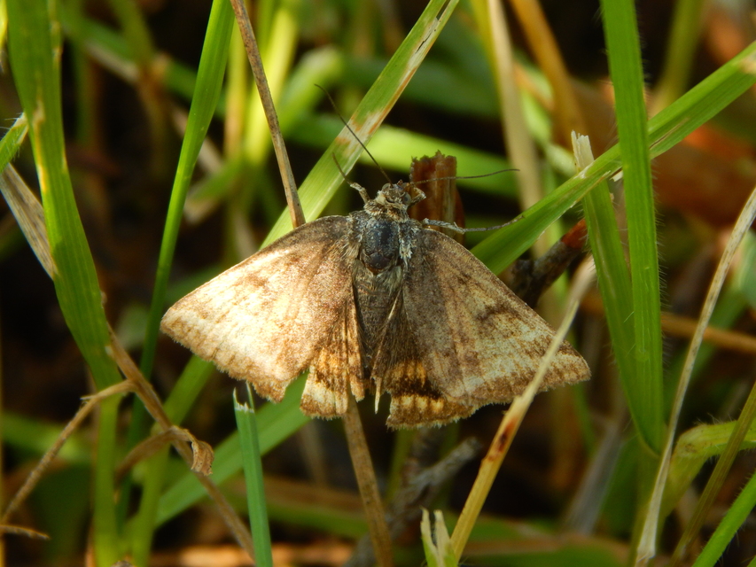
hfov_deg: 8.5
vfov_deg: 6.4
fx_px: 5068
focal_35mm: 232
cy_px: 284
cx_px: 378
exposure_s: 1/250
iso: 160
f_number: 5.6
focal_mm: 41.7
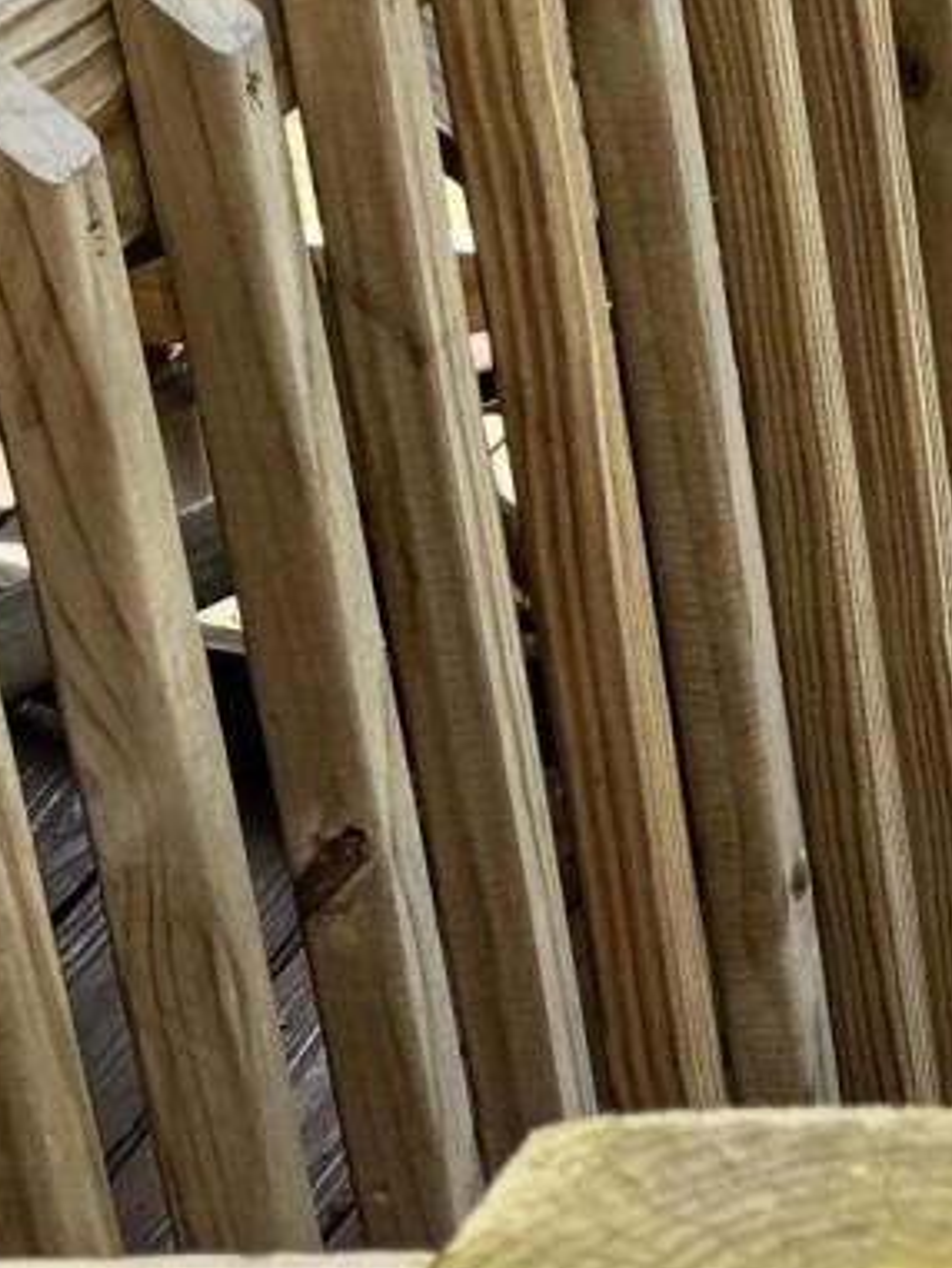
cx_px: 2177
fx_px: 4618
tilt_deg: -23.9
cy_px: 283
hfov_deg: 10.4
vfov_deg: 15.6
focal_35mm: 126
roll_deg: +1.2
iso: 80
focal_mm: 6.76
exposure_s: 1/385
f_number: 1.78
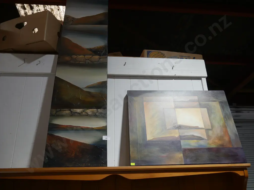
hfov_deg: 60.0
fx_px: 220
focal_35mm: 30
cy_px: 95
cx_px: 127
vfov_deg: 46.8
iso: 200
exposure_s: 1/80
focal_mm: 15
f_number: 3.6
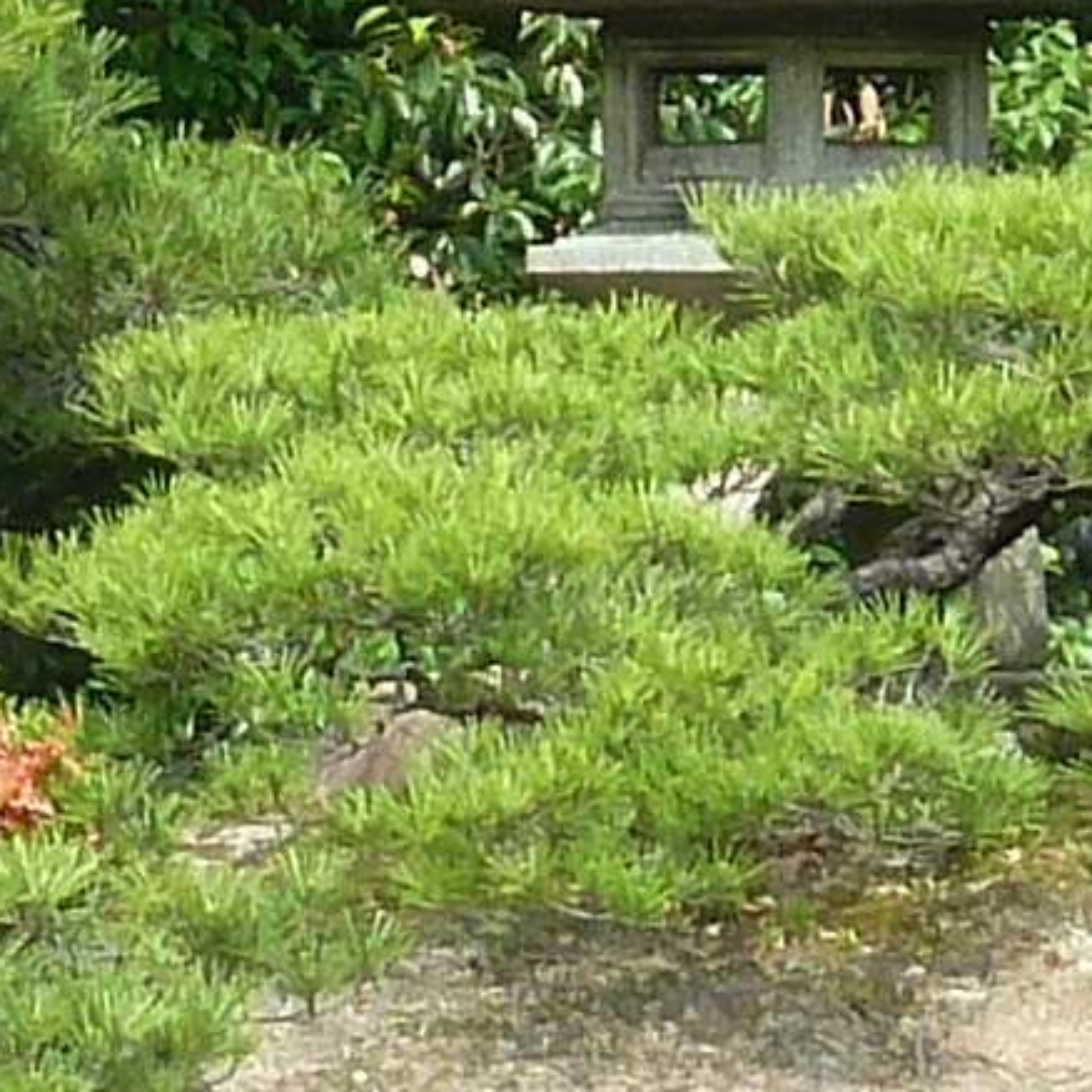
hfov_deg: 2.8
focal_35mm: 629
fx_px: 22449
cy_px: 962
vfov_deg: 2.8
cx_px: 1182
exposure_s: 1/100
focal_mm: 12.8
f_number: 4.2
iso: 80
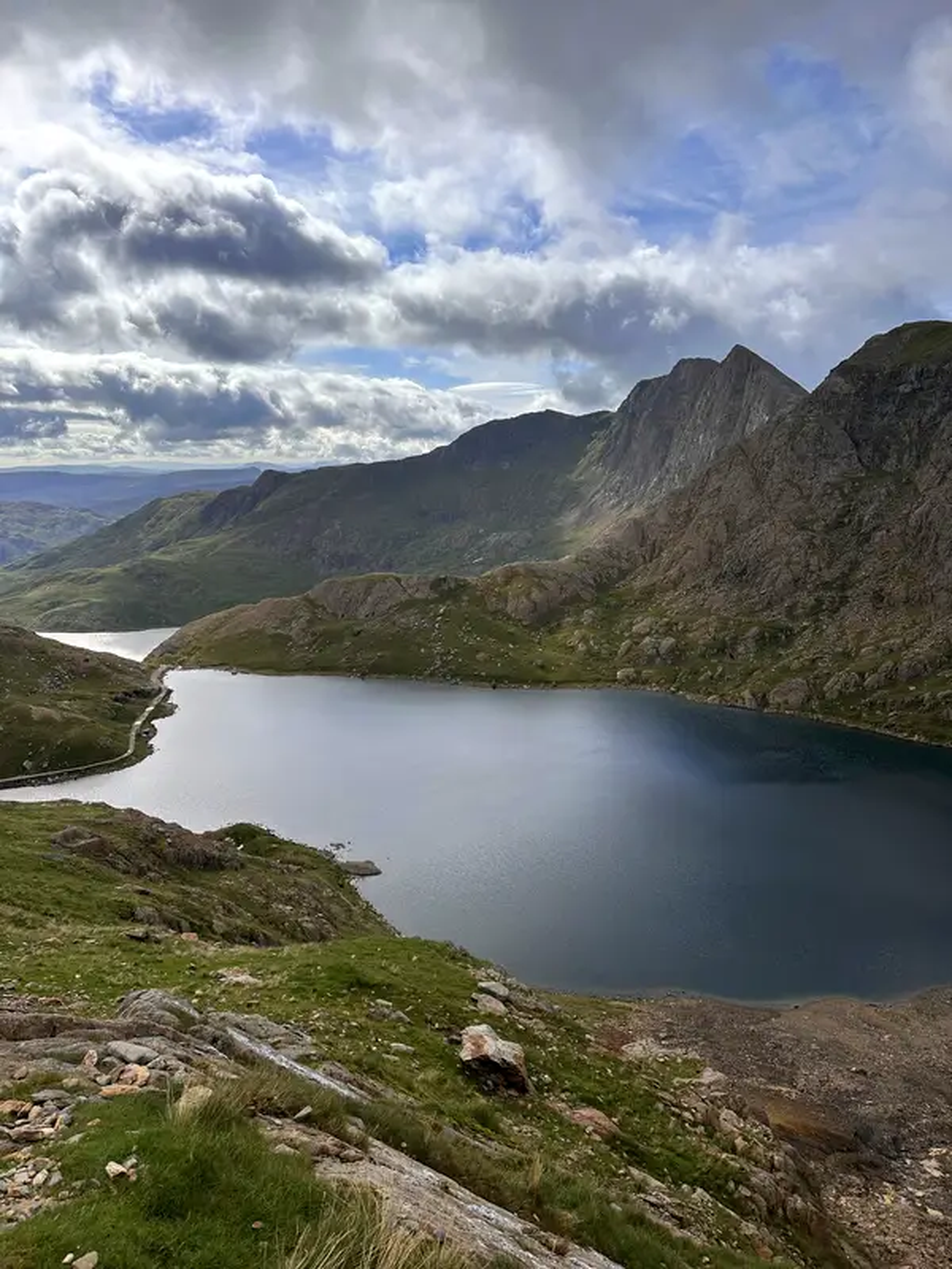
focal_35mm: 24
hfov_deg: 56.8
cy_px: 634
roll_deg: +2.0
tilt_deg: -12.3
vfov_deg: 71.6
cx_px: 476
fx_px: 880
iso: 80
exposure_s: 1/7576
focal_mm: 6.86
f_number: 1.78
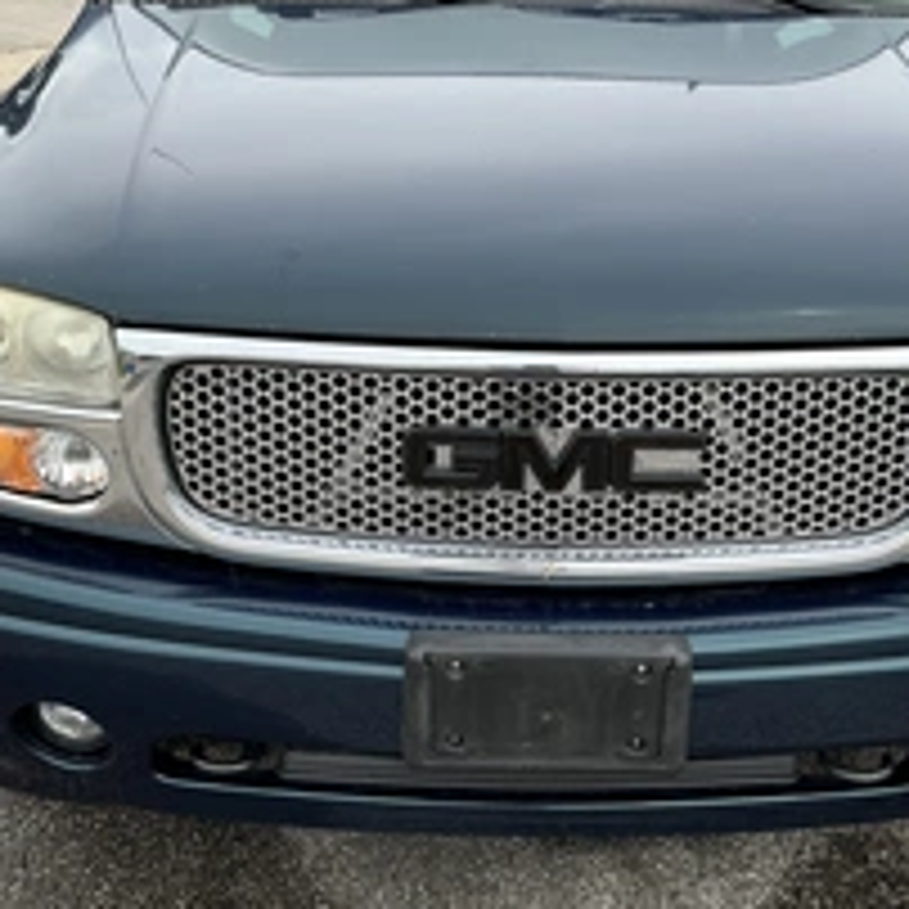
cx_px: 504
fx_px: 1456
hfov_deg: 34.6
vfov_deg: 34.7
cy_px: 446
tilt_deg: -20.9
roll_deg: -2.4
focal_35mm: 49
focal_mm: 3
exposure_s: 1/482
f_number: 1.8
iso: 25
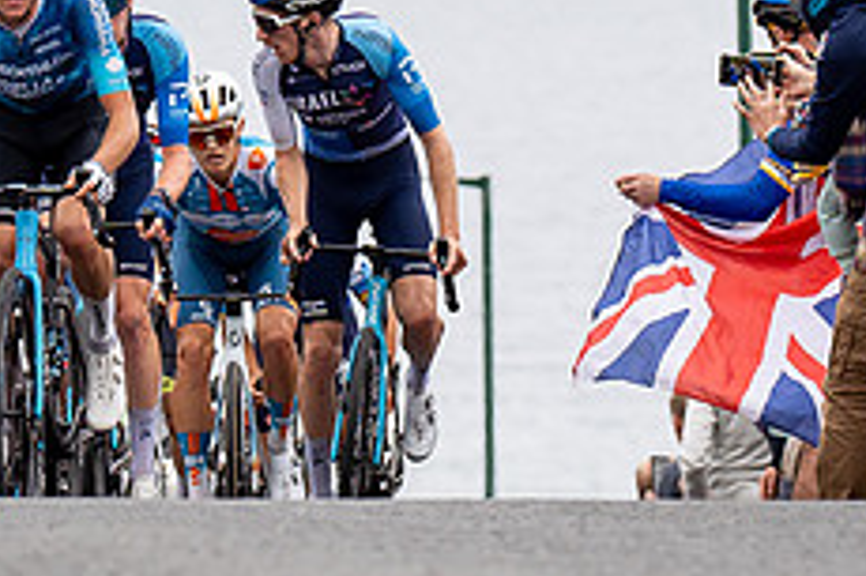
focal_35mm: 517
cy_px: 208
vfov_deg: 2.7
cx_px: 67
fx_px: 12427
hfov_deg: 4.0
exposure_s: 1/1000
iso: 320
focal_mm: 106
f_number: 3.5
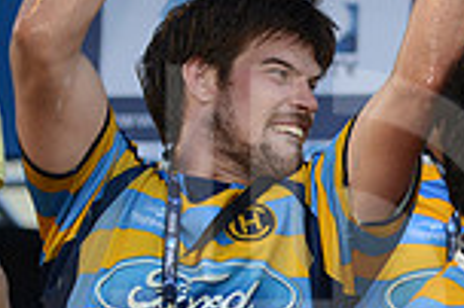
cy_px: 294
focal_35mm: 389
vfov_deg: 3.5
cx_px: 855
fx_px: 5008
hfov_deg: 5.2
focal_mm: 102
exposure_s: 1/160
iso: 400
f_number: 2.8
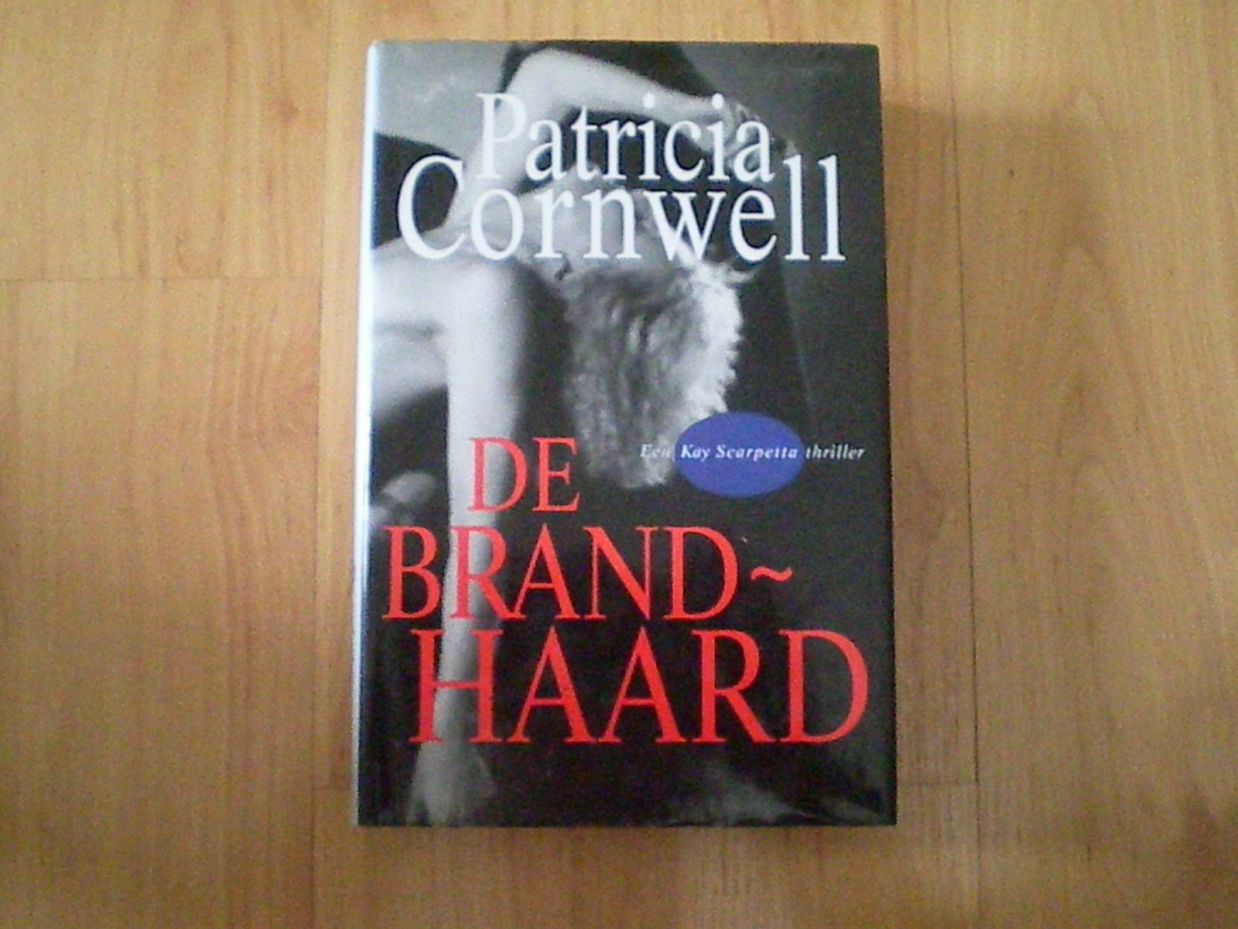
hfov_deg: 49.0
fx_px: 1359
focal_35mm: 38
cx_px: 619
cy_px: 464
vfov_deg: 37.7
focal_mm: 6.3
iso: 1962
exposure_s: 1/50
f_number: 3.1
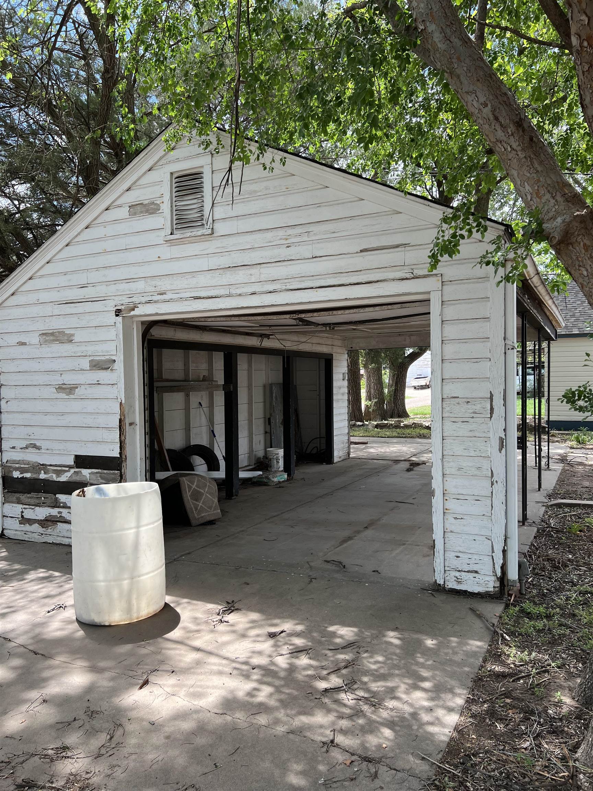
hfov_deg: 53.1
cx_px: 296
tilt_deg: -1.7
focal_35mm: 26
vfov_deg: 67.3
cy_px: 396
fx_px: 594
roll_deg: -0.2
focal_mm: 5.7
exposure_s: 1/840
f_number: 1.5
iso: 50
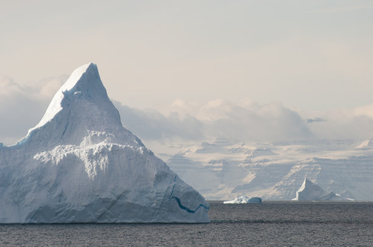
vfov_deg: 3.8
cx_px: 186
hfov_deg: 5.7
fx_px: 3724
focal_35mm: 360
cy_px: 124
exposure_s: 1/2000
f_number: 8
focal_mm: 240
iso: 320
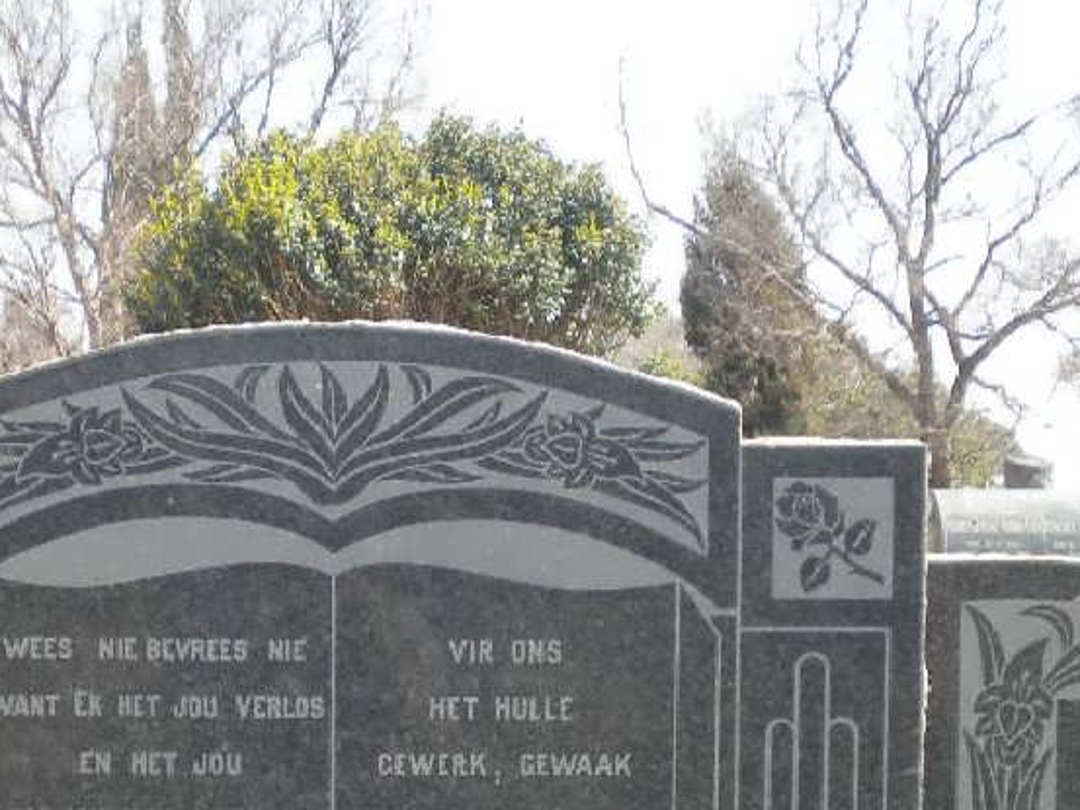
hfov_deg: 21.8
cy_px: 814
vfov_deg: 16.3
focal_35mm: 89
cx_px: 291
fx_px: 2777
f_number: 4.9
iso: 80
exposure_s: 1/137
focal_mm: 7.4
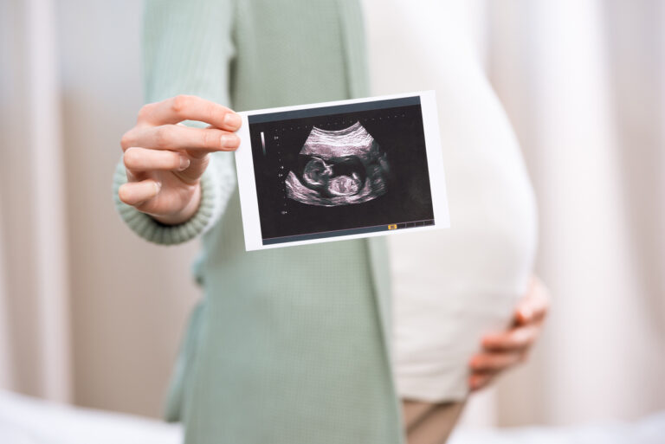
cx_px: 332
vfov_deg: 9.2
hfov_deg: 13.7
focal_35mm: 150
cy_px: 222
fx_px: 2772
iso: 200
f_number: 4.5
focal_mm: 150
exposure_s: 1/100
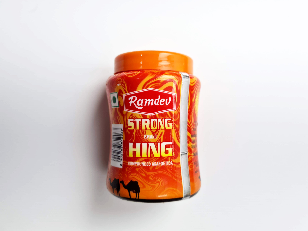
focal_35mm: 26
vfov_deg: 53.1
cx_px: 154
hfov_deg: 67.3
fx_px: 231
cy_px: 116
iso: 50
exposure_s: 1/217
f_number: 1.8
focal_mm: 5.4
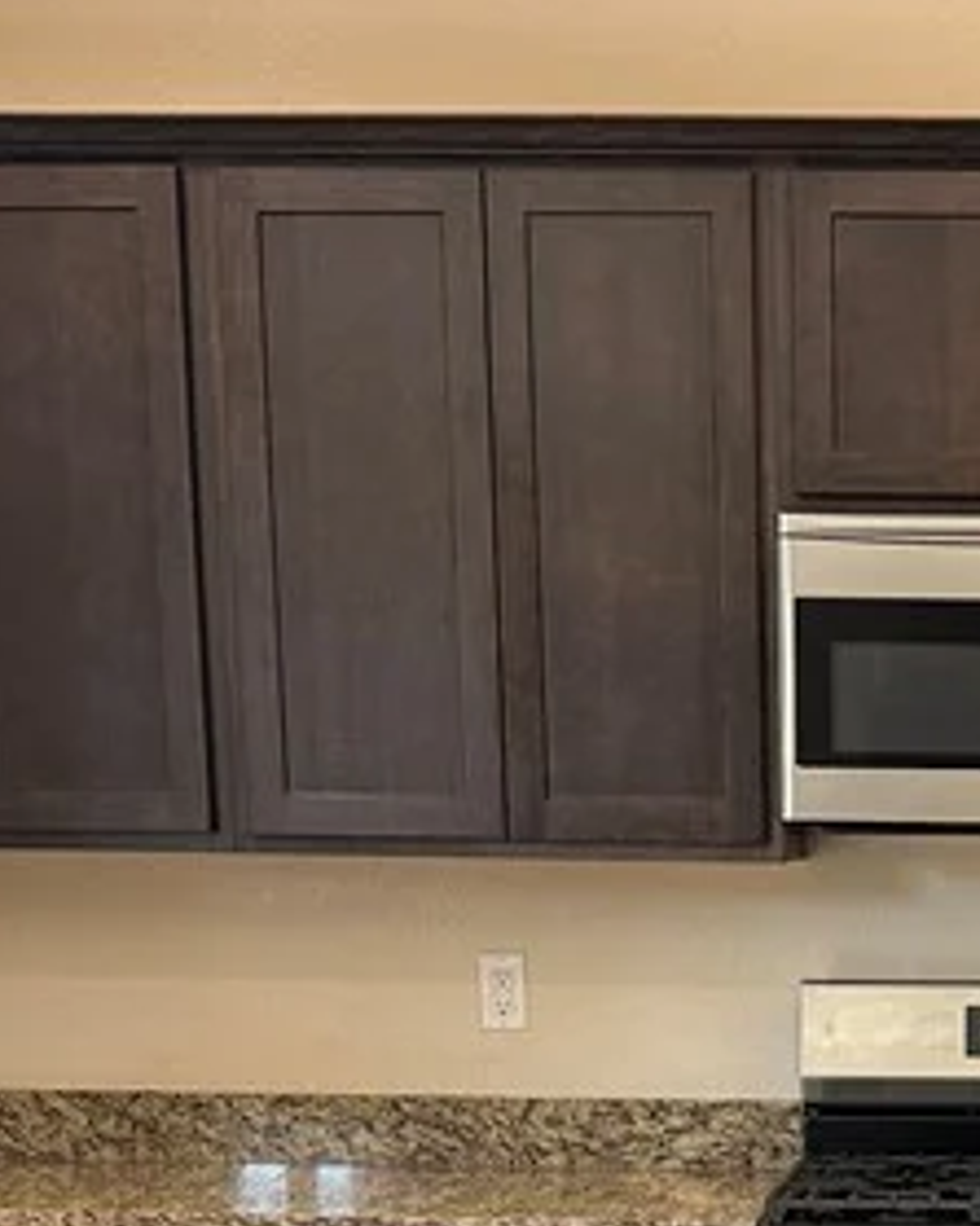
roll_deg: -0.5
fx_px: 3120
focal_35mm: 86
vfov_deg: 20.8
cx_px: 1103
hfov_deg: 17.2
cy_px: 1468
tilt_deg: -11.6
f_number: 1.78
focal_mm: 6.86
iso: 125
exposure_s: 1/120
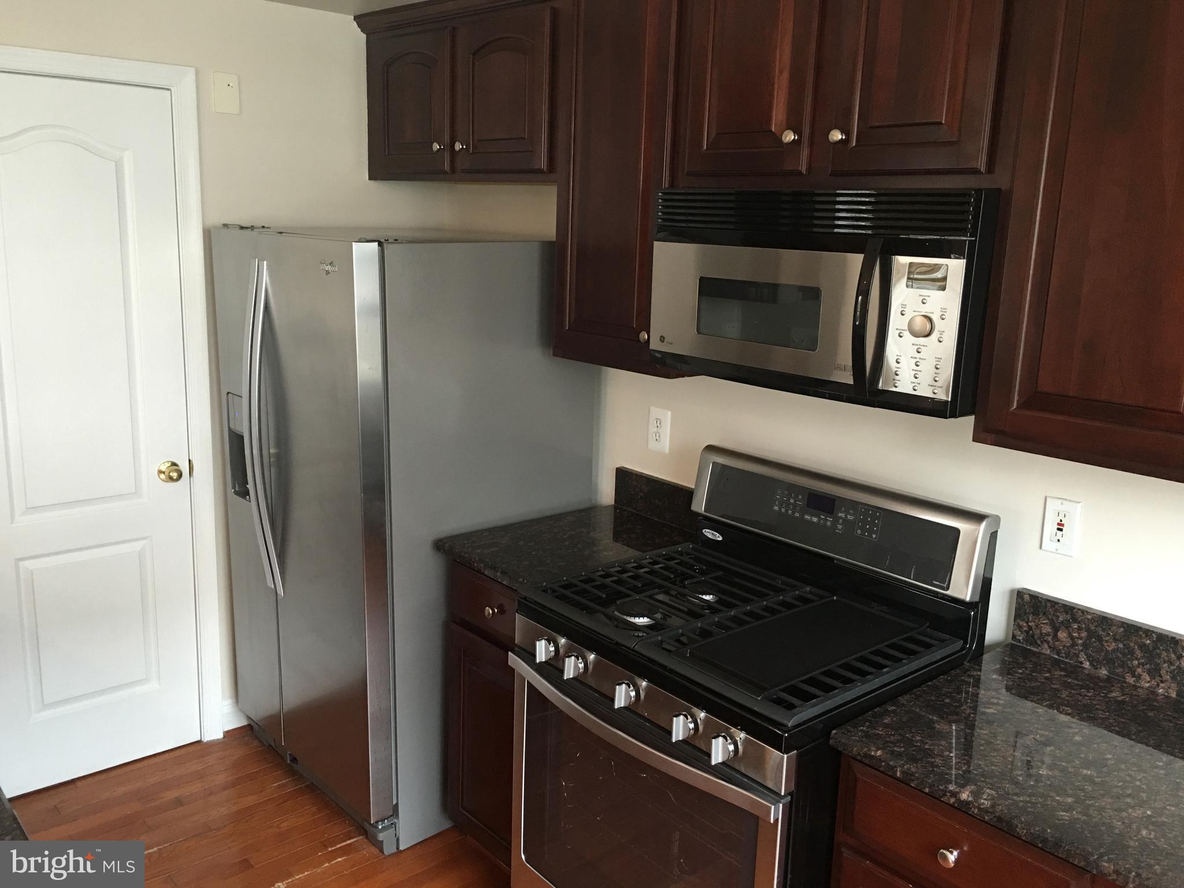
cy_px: 444
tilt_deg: -12.0
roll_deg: -3.4
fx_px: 992
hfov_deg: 61.7
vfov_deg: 48.2
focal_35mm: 29
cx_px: 592
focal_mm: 4.15
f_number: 2.2
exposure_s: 1/10
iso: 80
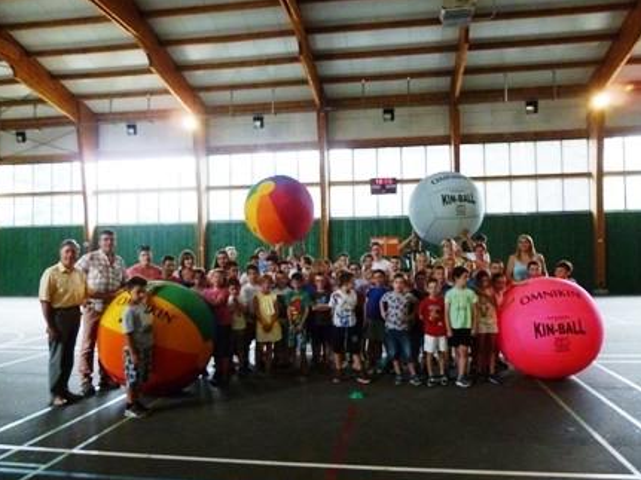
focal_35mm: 26
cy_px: 244
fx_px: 481
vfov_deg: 53.0
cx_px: 324
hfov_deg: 67.3
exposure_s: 1/60
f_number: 3.1
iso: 500
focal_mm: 4.5
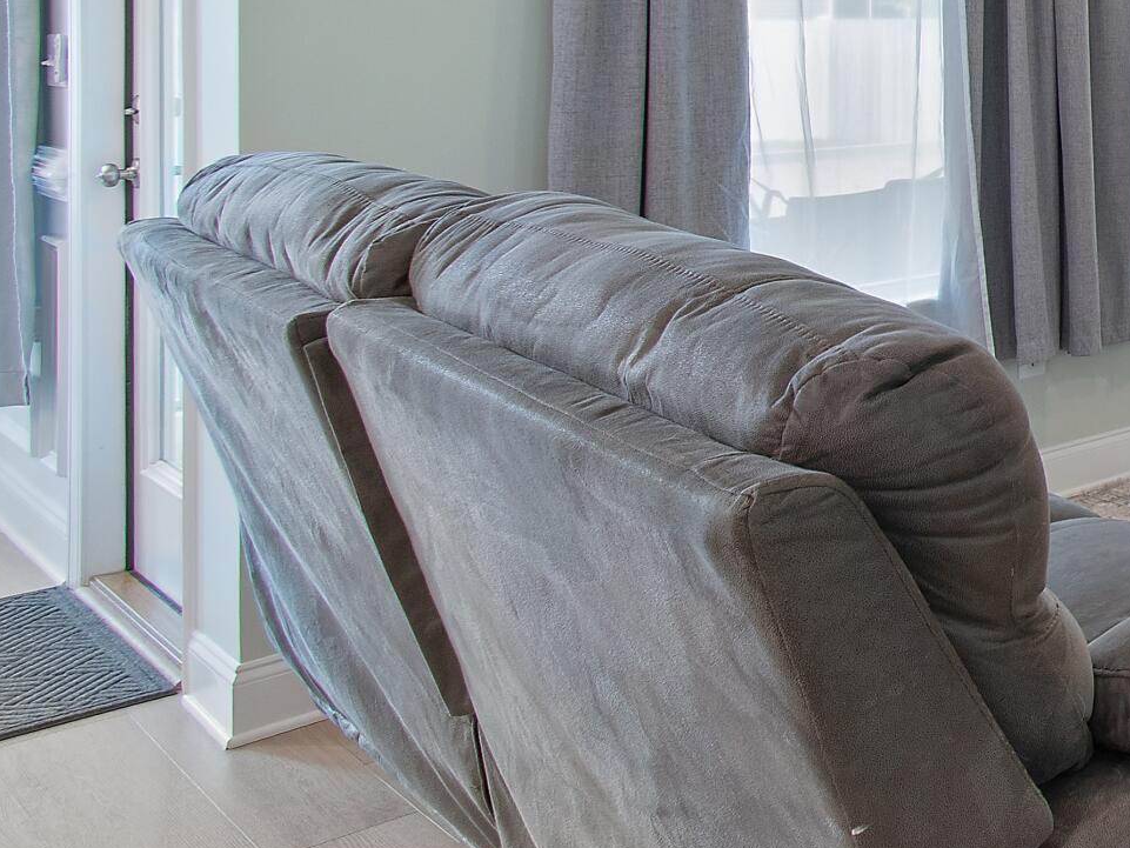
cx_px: 1697
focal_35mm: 45
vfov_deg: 29.9
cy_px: -12
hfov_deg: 28.0
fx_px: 1469
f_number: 4.5
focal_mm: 10
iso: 100
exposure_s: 1/5
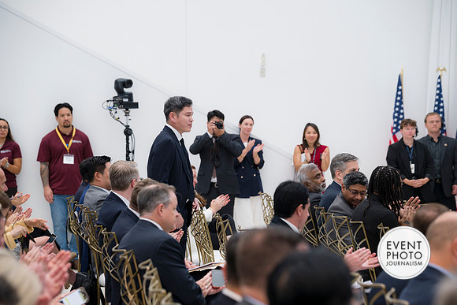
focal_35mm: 105
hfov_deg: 19.5
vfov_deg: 13.0
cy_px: 152
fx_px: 1333
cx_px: 228
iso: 180
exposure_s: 1/160
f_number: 4
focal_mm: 105
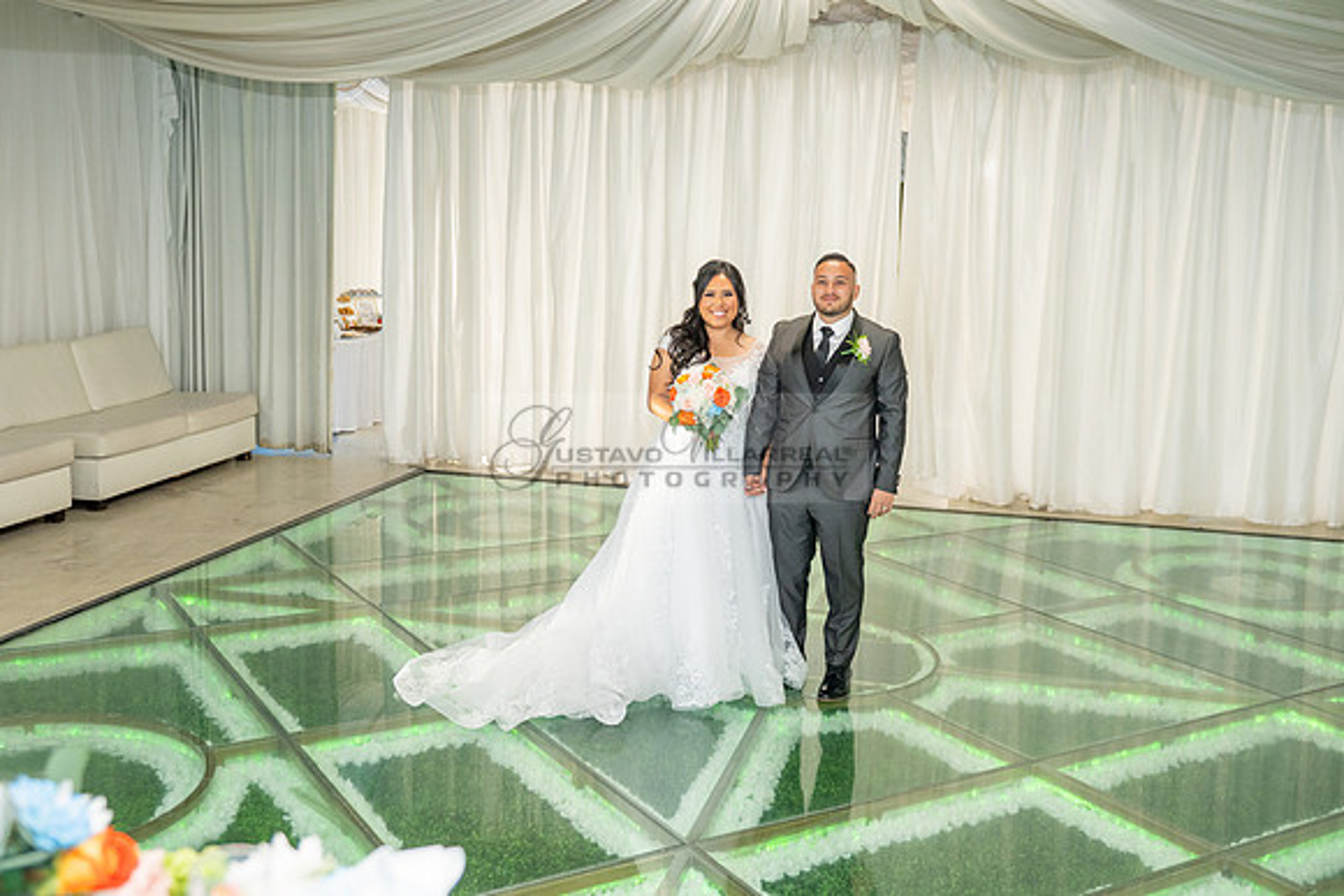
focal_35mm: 38
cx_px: 680
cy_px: 420
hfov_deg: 51.2
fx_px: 1402
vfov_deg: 35.4
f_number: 3.2
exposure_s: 1/160
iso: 800
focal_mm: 28
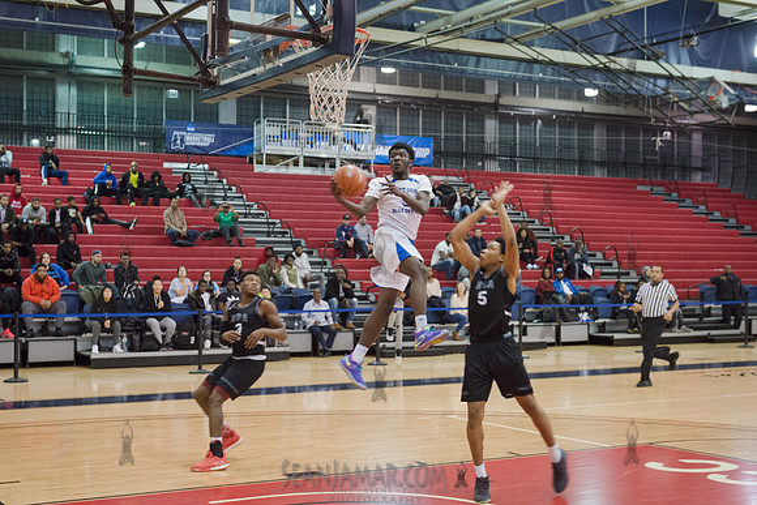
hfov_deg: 36.2
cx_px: 378
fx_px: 1157
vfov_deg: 24.6
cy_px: 252
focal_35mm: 55
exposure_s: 1/250
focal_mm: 55
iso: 4000
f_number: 5
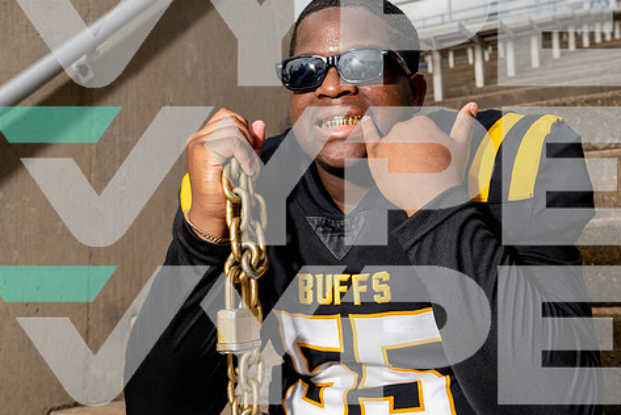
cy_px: 177
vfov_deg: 27.5
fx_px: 846
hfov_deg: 40.3
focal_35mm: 49
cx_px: 319
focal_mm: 40
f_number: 8
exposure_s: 1/250
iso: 100
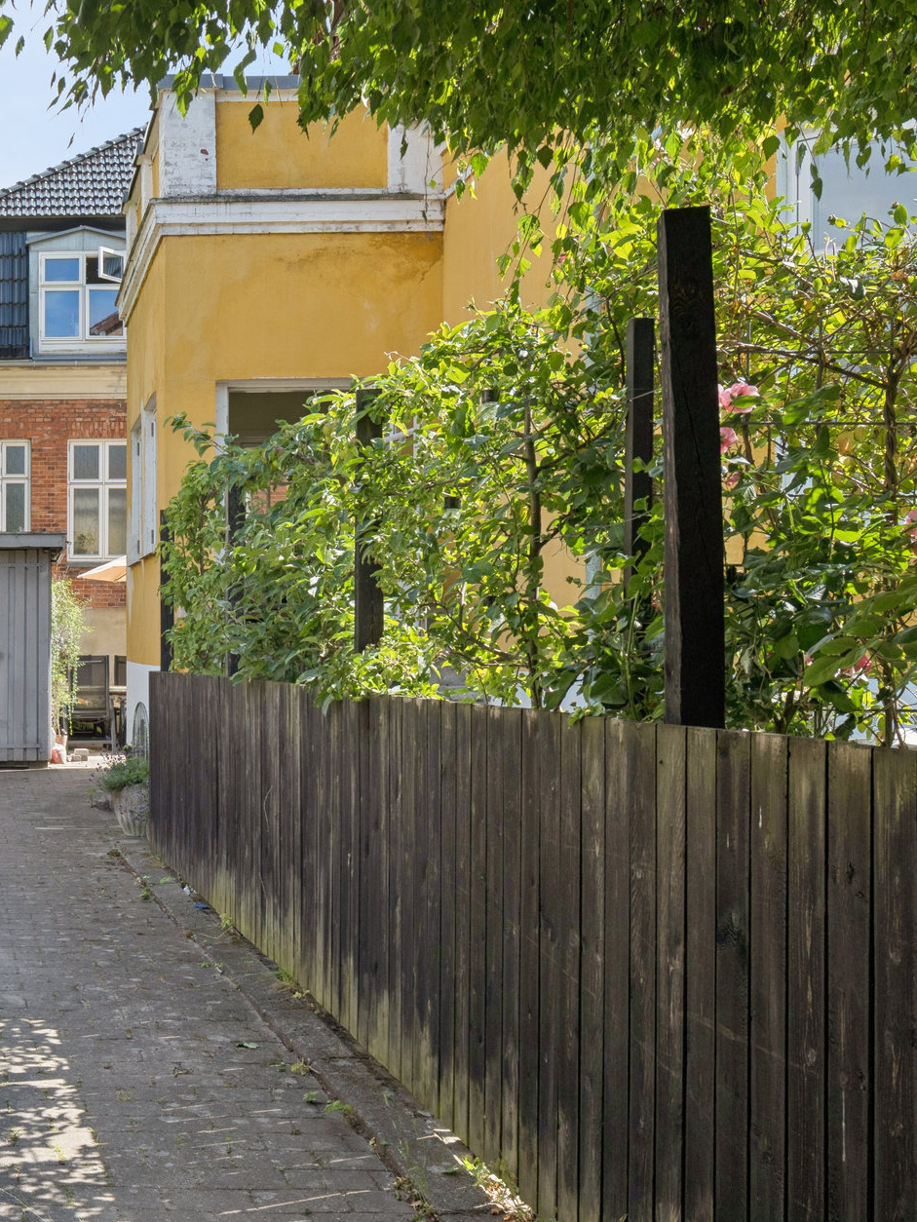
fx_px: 1624
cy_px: 638
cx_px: -69
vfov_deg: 41.2
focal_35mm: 46
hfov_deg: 28.8
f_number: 9
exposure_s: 1/200
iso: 160
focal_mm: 20
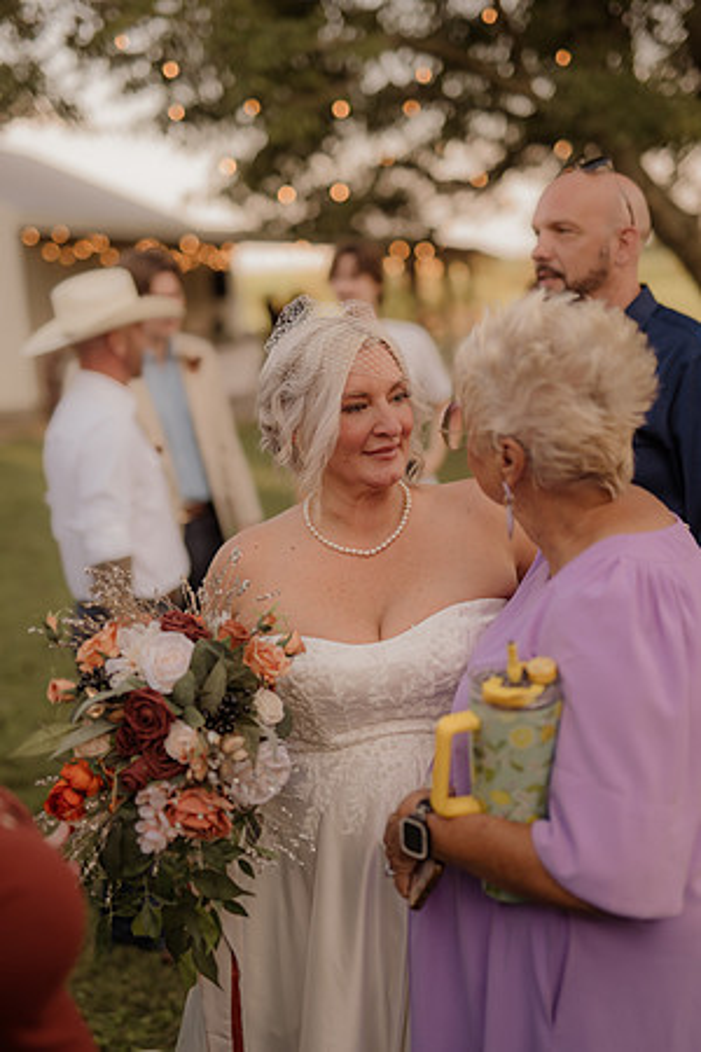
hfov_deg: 27.0
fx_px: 1460
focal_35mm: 50
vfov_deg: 39.6
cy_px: 526
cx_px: 350
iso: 200
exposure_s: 1/1000
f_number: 2.8
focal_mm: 50
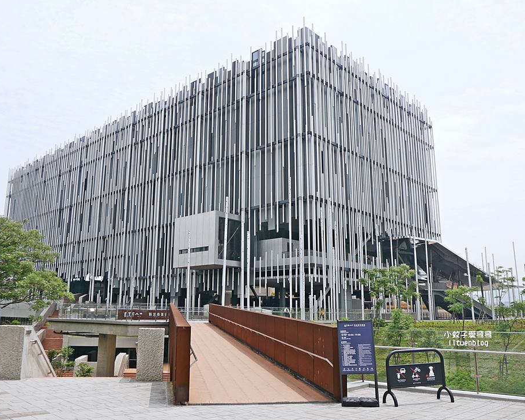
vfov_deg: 48.5
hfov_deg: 58.7
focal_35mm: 30
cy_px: 211
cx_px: 244
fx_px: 466
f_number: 5.6
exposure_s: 1/1000
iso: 200
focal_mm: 14
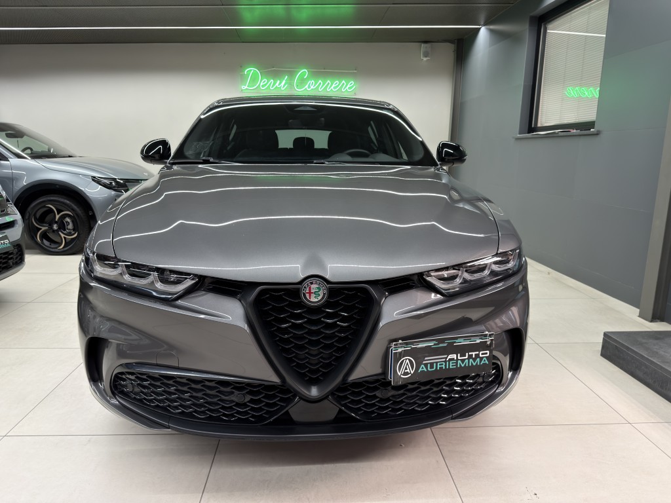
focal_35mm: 24
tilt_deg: -12.1
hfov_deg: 71.6
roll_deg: -1.0
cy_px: 252
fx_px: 465
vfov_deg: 56.8
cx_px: 336
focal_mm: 6.76
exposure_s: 1/33
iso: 200
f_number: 1.78
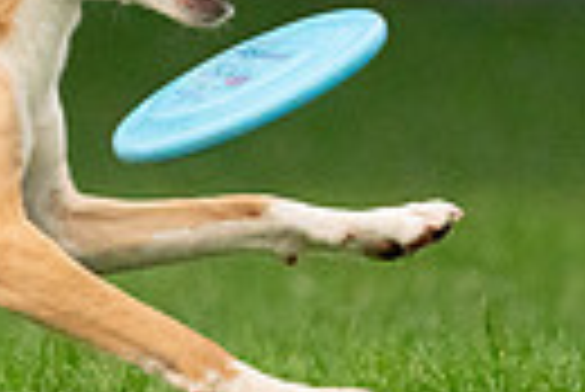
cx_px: -162
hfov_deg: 1.1
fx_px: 31332
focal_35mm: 1926
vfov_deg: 0.7
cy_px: -79
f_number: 6.3
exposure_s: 1/2000
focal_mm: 433
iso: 6400
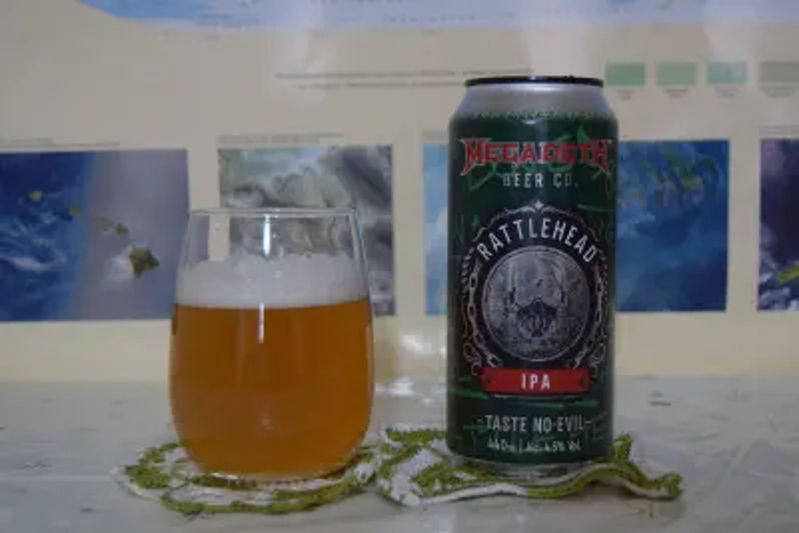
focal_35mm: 57
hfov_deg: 35.0
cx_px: 400
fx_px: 1265
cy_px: 266
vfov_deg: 23.8
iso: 800
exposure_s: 1/60
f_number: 4.8
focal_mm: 38
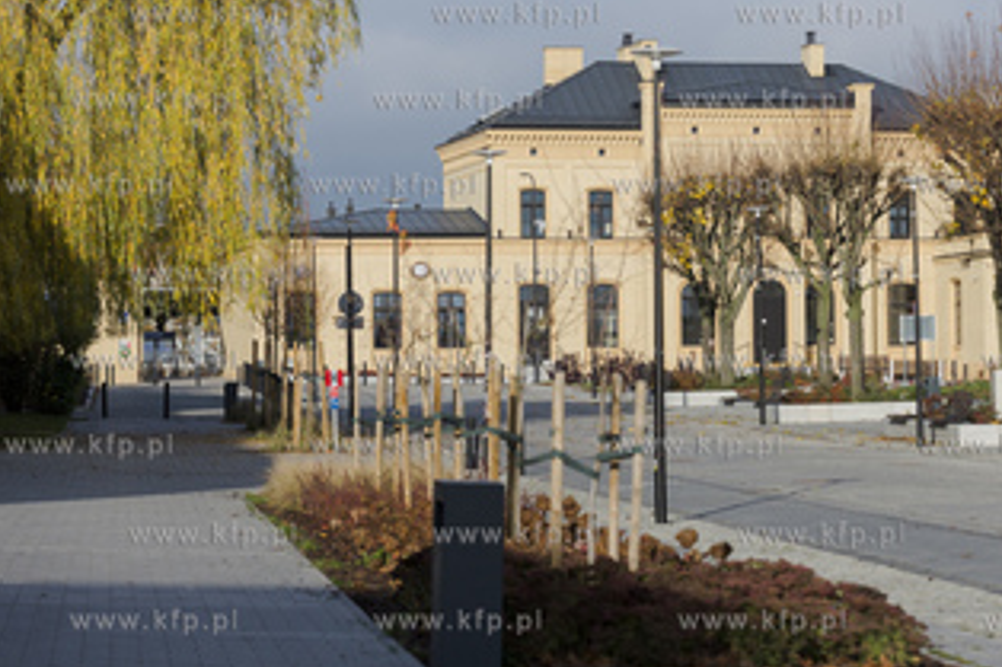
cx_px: 629
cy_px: 318
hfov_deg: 13.4
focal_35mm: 153
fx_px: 4256
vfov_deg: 9.0
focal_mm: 120
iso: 400
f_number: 4.5
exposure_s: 1/4000
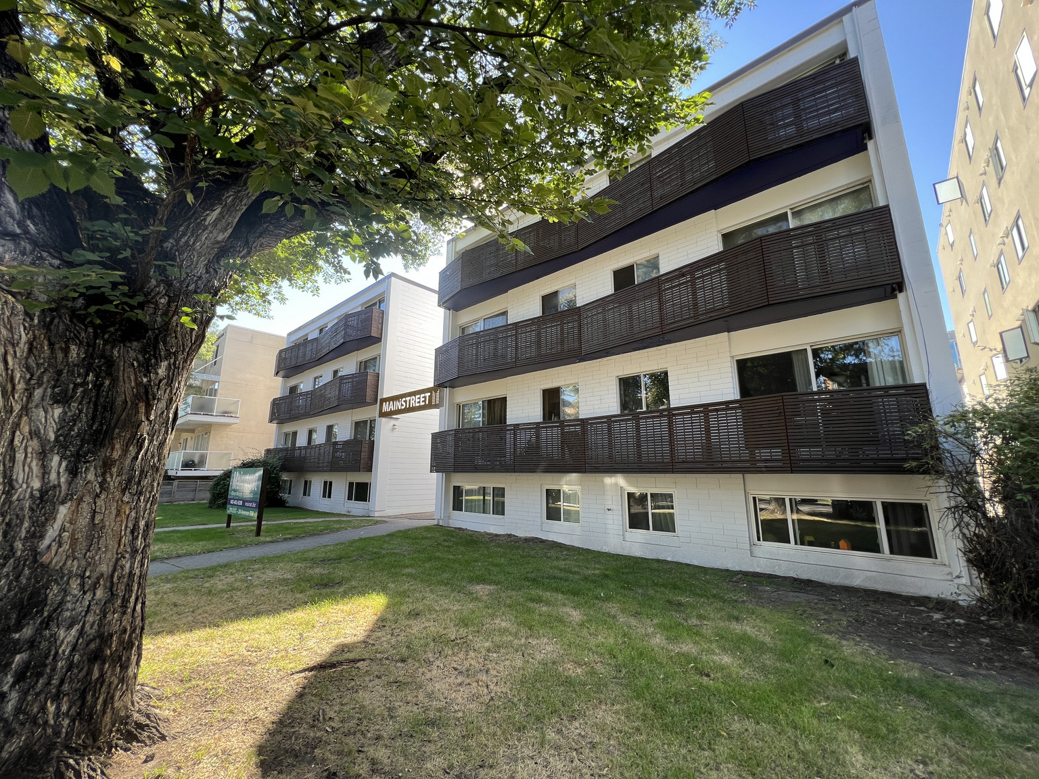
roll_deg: +0.4
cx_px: 520
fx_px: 390
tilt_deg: +11.6
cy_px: 390
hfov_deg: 106.2
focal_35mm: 13
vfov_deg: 89.9
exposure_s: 1/175
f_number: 1.8
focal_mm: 1.57
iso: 32
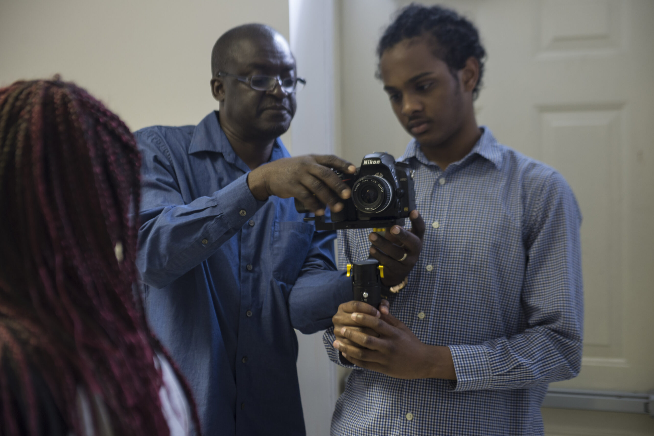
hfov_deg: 33.4
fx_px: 1090
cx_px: 327
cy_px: 218
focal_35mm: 60
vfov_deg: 22.6
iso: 640
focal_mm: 60
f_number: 2.8
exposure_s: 1/25
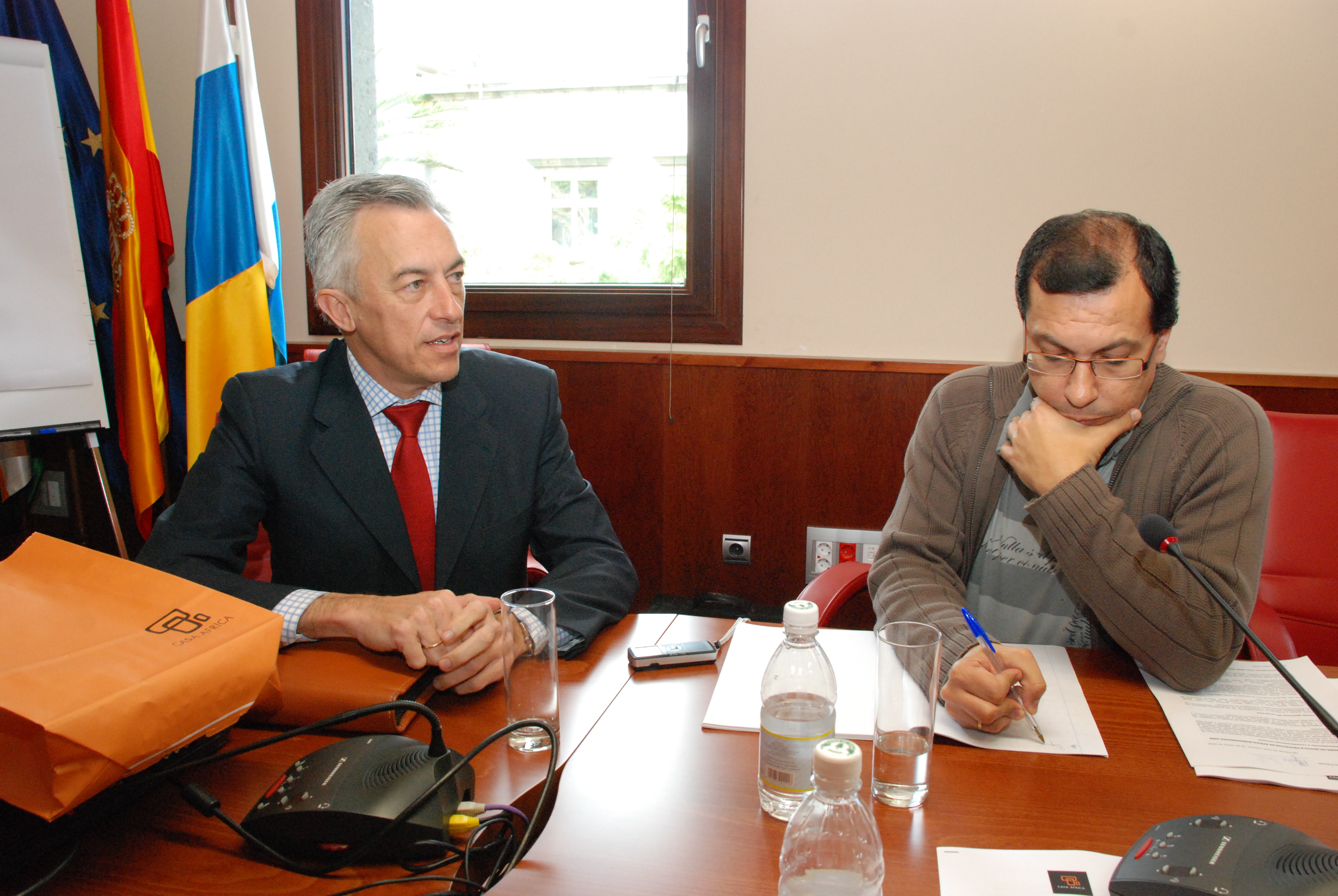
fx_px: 1005
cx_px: 669
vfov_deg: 48.0
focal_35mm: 27
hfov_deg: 67.3
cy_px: 448
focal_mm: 18
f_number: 8
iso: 1250
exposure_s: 1/80
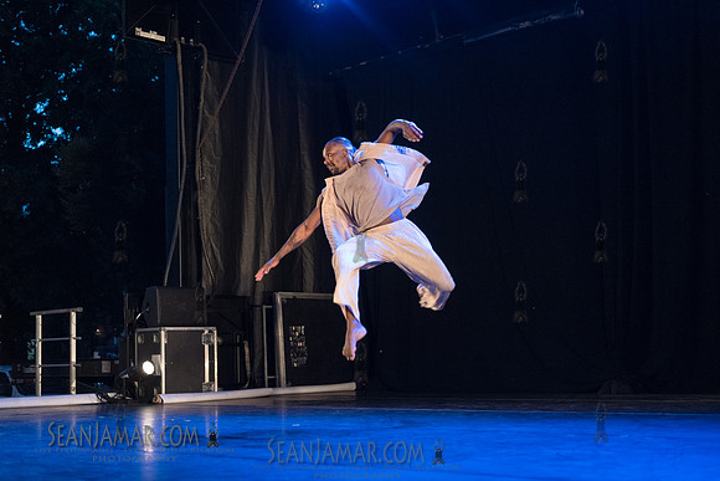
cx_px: 360
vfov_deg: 24.6
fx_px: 1100
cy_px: 240
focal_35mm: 55
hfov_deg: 36.2
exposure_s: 1/250
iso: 5000
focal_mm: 55
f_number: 2.8
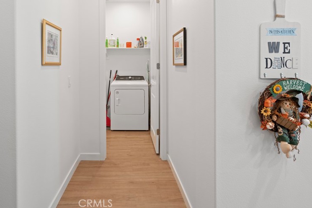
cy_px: 66
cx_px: 132
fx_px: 191
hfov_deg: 78.0
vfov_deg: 55.8
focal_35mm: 22
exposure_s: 1/20
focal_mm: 16
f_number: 6.3
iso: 1600
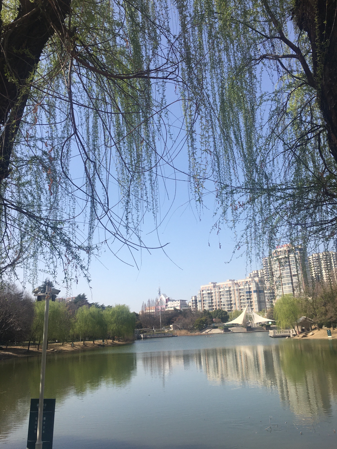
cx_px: 168
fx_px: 376
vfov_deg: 61.7
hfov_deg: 48.2
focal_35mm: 29
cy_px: 224
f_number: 2.2
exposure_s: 1/1748
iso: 25
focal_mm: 4.15
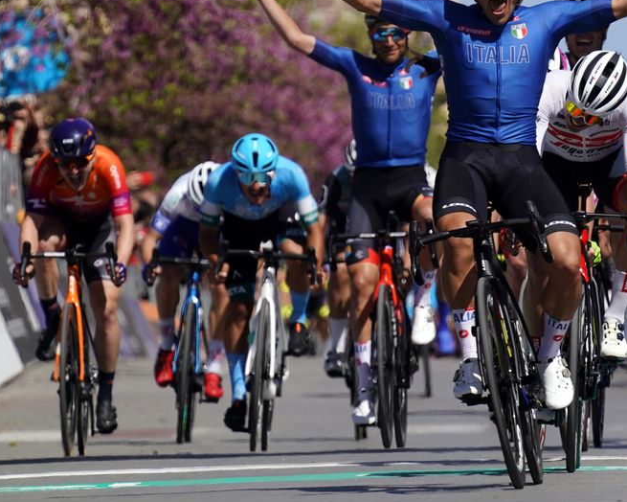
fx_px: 13602
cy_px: 103
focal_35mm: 733
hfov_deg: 2.6
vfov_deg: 2.1
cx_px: 501
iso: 500
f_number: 8
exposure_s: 1/2000
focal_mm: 400
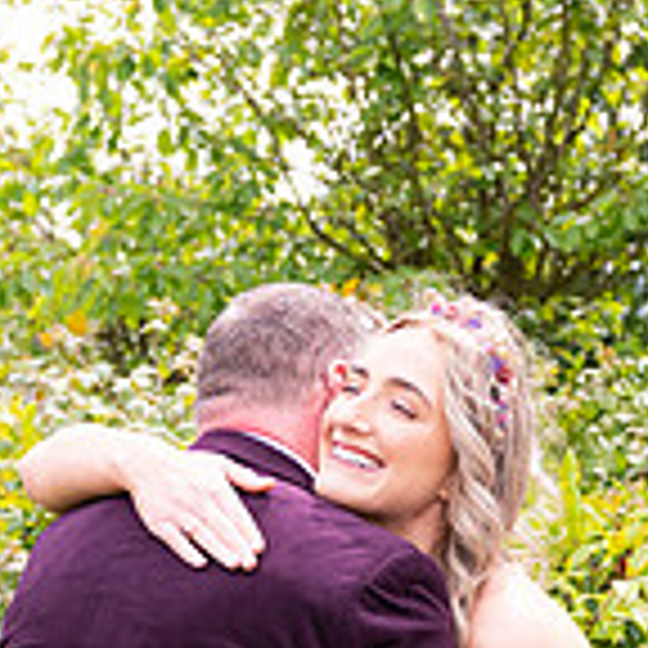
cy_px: 776
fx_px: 2097
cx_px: 378
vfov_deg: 16.8
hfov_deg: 17.6
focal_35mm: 99
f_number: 3.5
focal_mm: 29
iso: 250
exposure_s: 1/1600
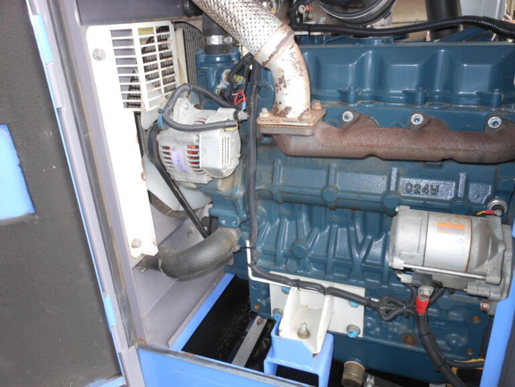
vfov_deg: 49.7
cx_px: 258
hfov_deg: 63.4
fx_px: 417
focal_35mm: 28
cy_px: 194
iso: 160
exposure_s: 1/30
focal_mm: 5
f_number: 3.7
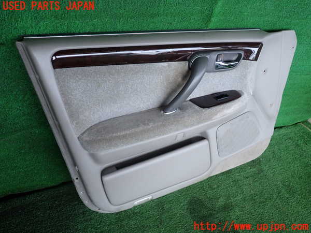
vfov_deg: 49.7
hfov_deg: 63.4
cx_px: 156
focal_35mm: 28
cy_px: 116
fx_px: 252
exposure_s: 1/200
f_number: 2.2
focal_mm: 5.05
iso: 100
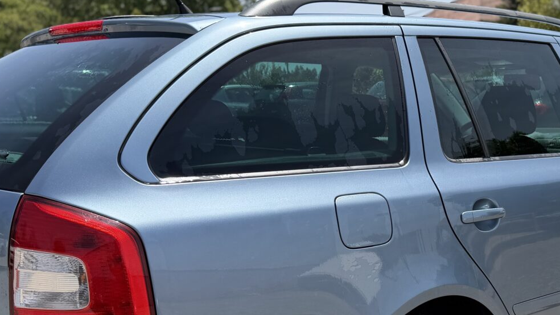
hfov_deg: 39.7
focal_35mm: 51
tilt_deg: -11.1
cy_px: 251
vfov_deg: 23.2
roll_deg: +2.9
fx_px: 757
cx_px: 401
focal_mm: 6.76
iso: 80
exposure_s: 1/3759
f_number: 1.78
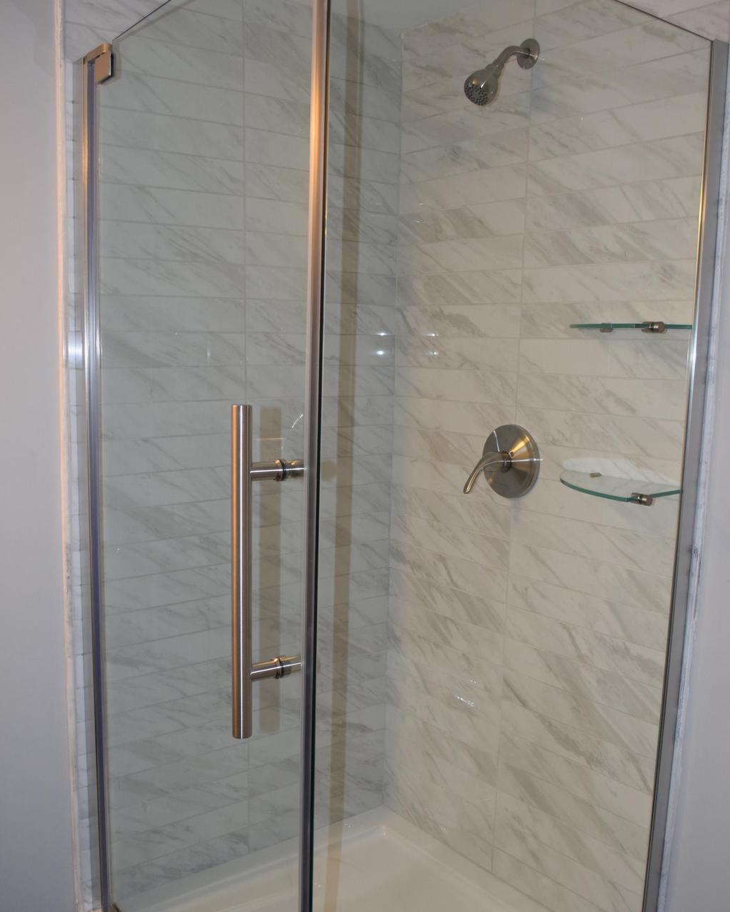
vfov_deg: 52.8
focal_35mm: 34
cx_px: 366
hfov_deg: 43.4
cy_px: 483
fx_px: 918
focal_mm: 20
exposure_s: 1/100
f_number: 5
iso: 800
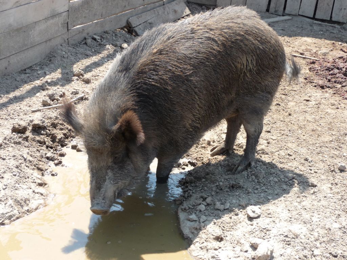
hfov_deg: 38.2
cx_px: 174
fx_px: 501
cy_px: 130
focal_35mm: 50
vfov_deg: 29.1
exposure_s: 1/200
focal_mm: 8.5
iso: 100
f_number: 4.2
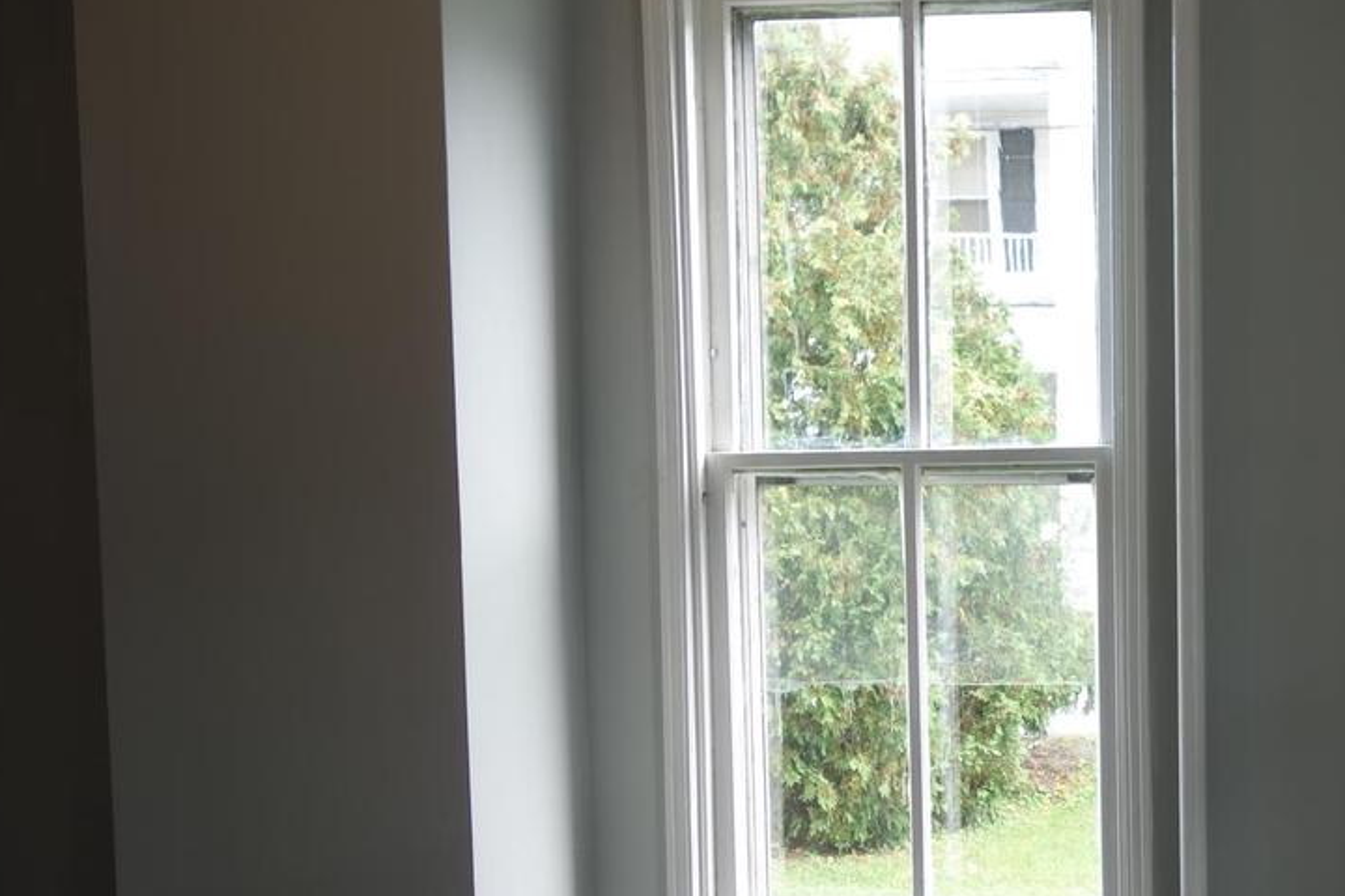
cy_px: 558
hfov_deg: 32.9
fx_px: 2092
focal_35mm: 56
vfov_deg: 24.1
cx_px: 1319
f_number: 2.8
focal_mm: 10.4
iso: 125
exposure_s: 1/100
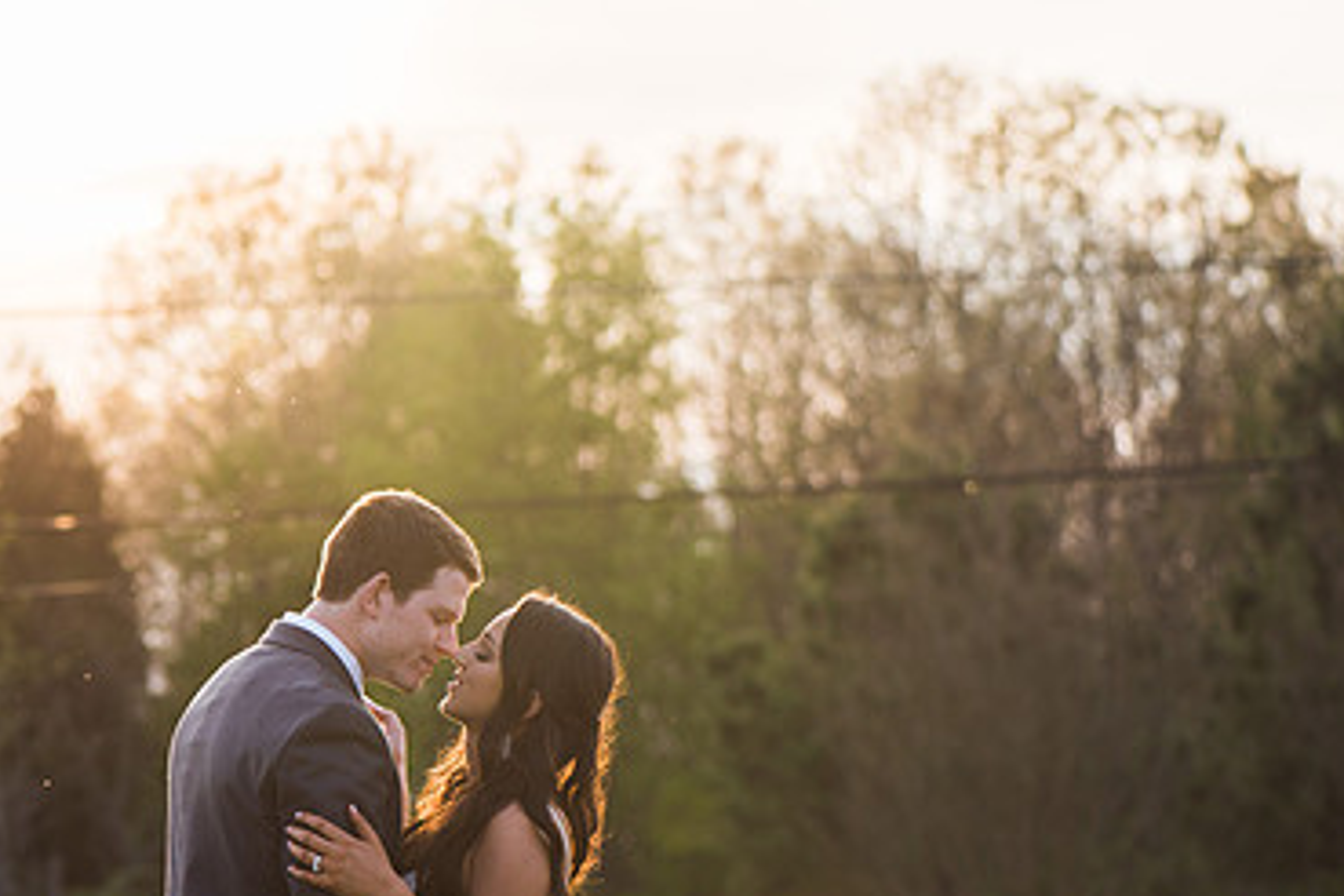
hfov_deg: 11.9
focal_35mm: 172
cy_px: 547
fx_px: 6421
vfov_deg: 8.0
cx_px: 484
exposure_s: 1/1000
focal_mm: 105
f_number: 3.5
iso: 100
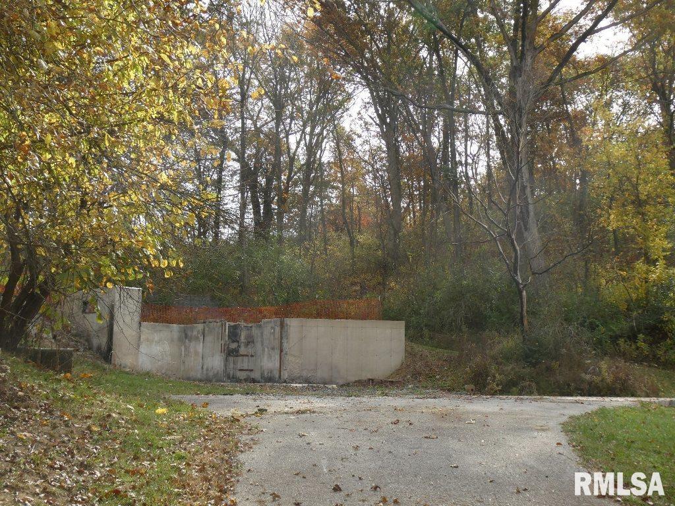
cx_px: 338
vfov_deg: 30.9
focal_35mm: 47
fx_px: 916
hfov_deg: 40.4
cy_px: 253
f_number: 4
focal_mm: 8.4
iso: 80
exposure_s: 1/320
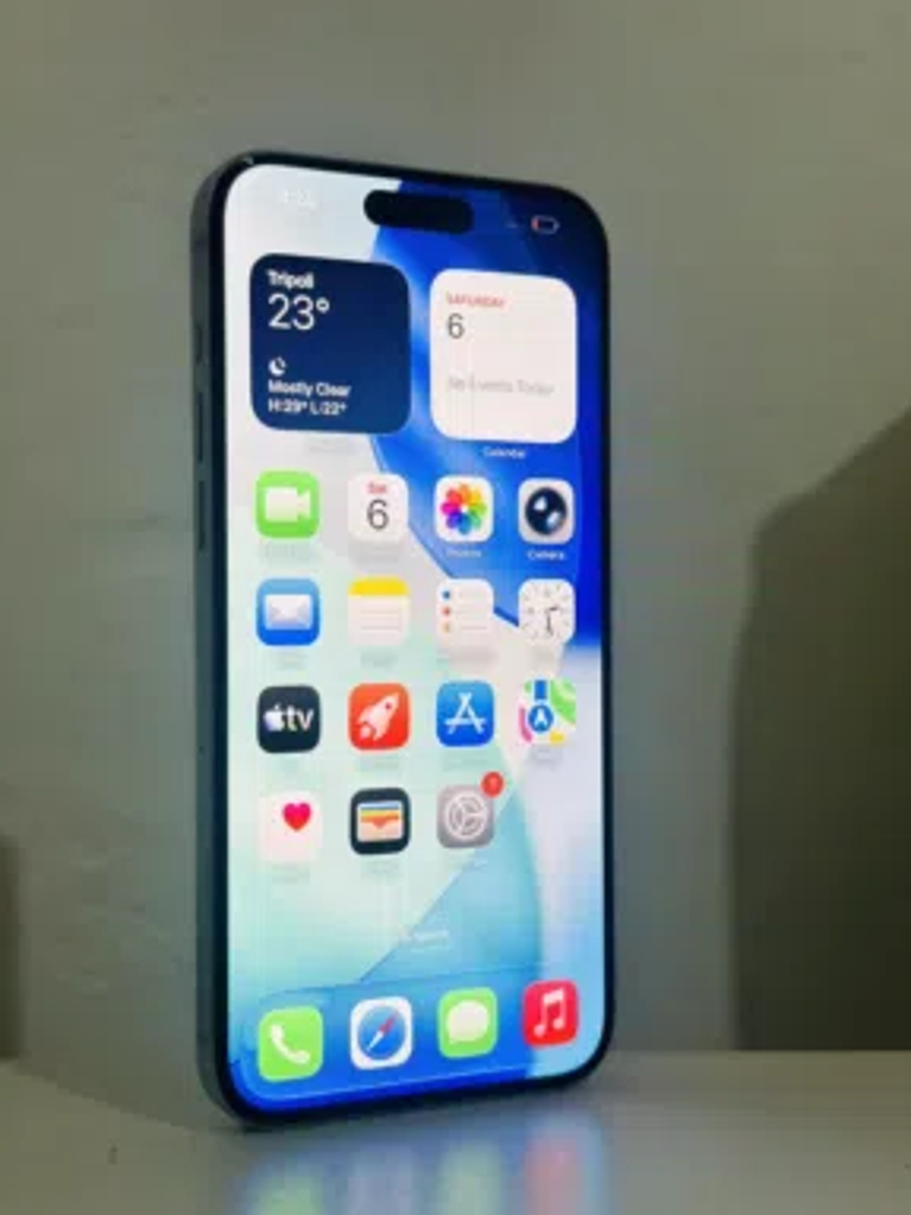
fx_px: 1754
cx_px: 443
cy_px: 620
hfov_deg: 29.1
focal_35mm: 50
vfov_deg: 38.2
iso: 125
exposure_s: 1/100
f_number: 1.78
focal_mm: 6.86
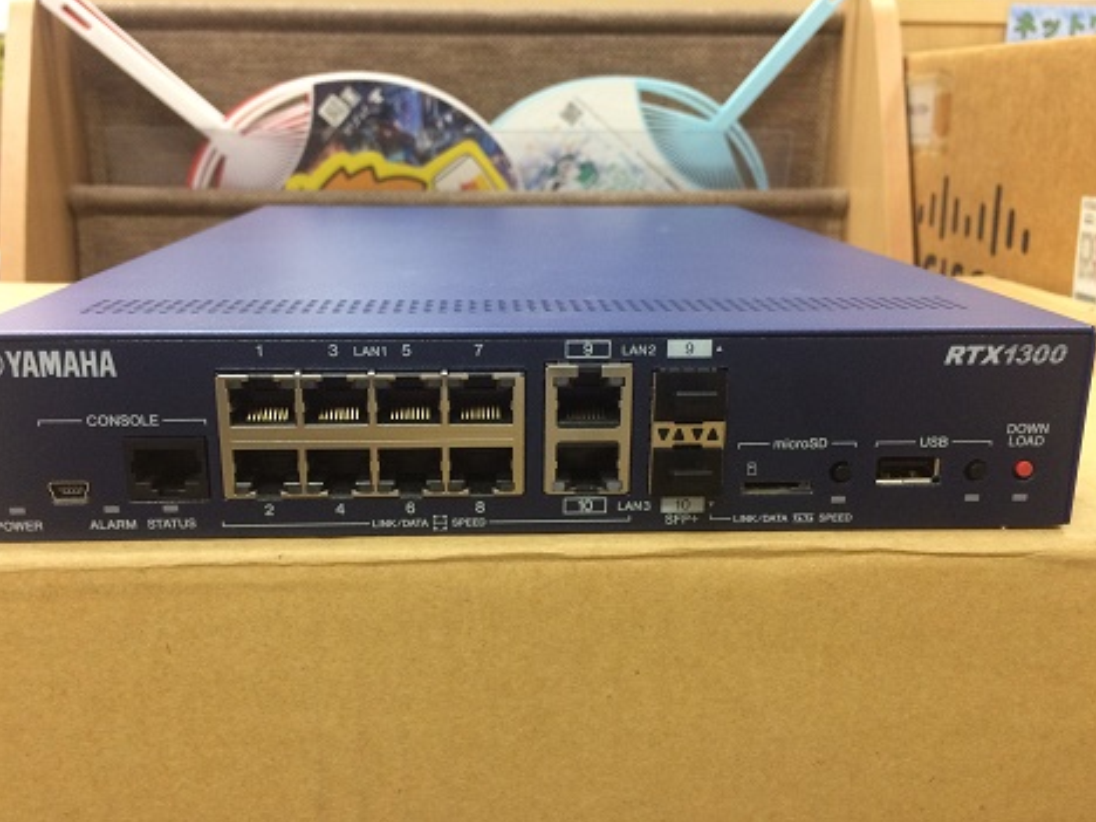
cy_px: 404
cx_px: 529
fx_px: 982
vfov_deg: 45.4
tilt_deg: -16.4
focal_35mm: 31
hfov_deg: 58.3
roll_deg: -0.3
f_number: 2.2
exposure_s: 1/30
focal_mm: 4.15
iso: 200
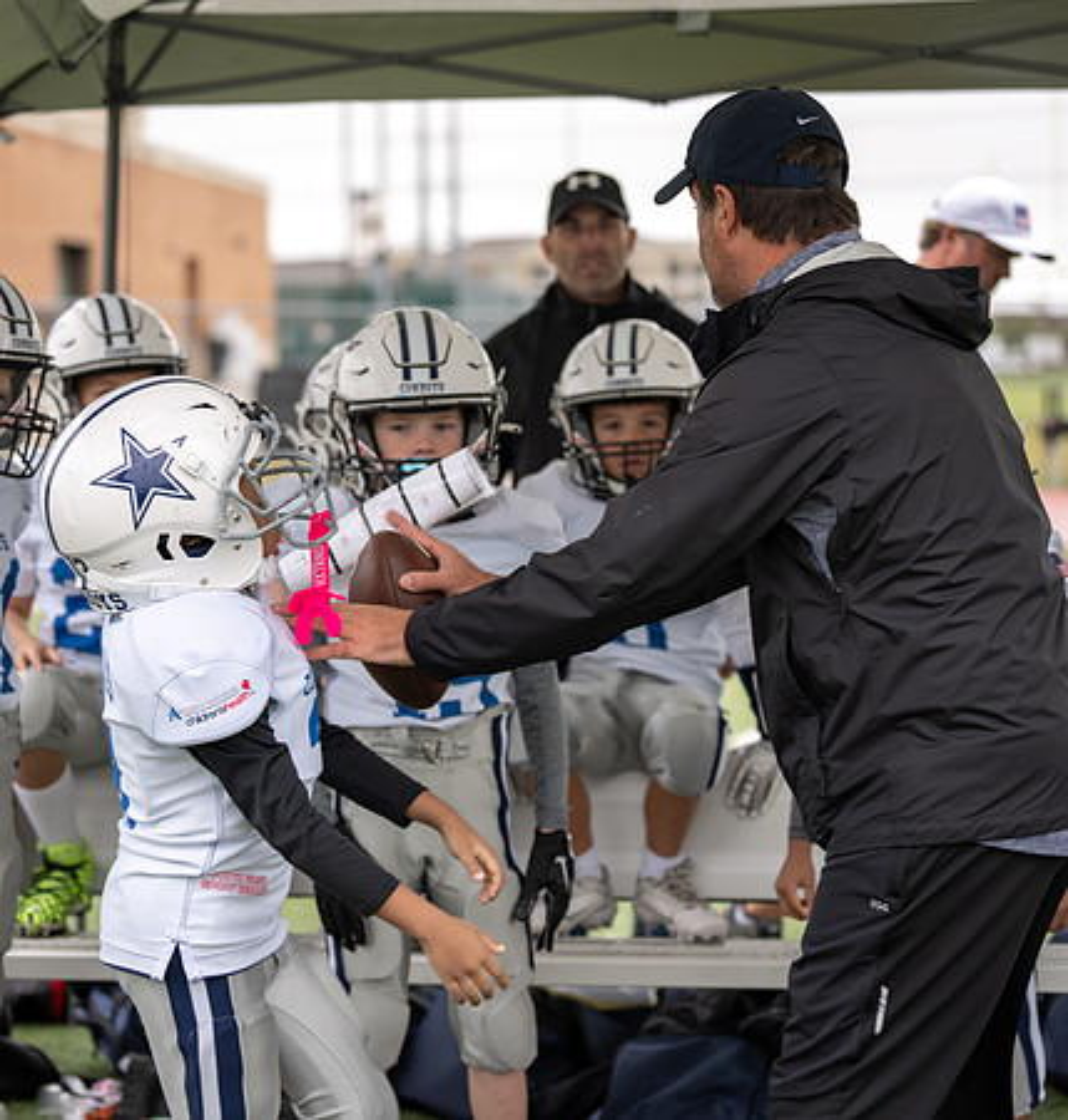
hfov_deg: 17.9
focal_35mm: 94
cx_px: 339
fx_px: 3371
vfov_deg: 18.9
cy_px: 542
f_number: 2.8
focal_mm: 70
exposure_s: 1/320
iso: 100
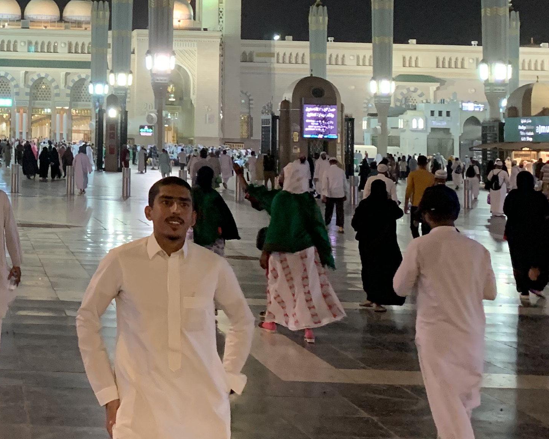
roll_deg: -1.0
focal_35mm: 71
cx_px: -58
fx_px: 1154
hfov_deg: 24.9
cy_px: 52
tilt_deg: +3.5
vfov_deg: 21.1
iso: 400
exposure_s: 1/40
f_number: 1.8
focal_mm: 4.25
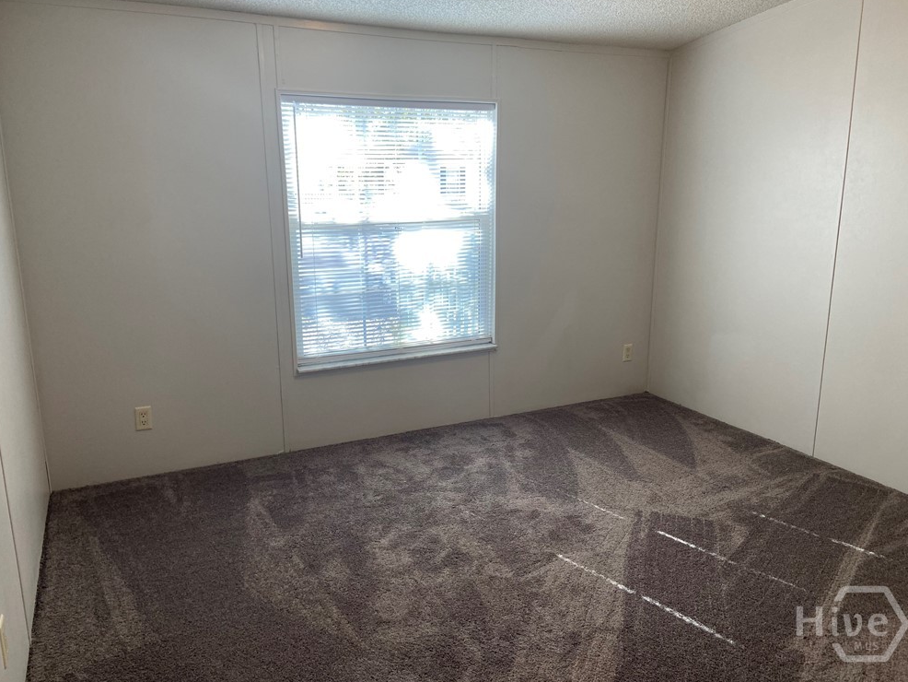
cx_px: 451
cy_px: 341
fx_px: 708
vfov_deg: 51.4
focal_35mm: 27
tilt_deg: -13.3
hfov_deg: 65.3
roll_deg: +0.2
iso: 80
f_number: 1.8
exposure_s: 1/120
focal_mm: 4.25
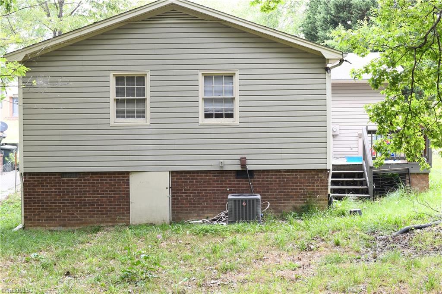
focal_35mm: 57
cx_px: 221
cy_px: 147
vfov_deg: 23.8
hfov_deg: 35.1
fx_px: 700
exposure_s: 1/15
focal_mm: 38
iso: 250
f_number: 9
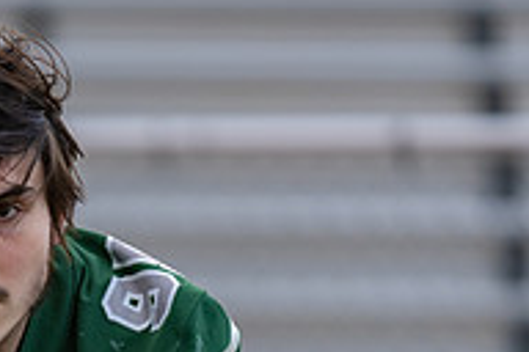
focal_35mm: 661
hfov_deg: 3.1
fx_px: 9712
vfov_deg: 2.1
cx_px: -4
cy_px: 378
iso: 125
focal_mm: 200
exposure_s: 1/400
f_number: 2.8
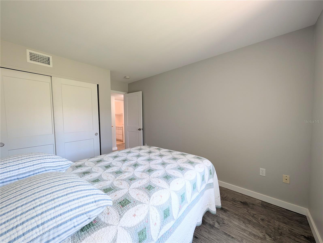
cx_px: 162
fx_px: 112
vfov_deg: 94.6
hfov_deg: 110.5
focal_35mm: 12
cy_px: 122
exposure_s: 1/60.2
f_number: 1.7
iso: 73
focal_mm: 2.02
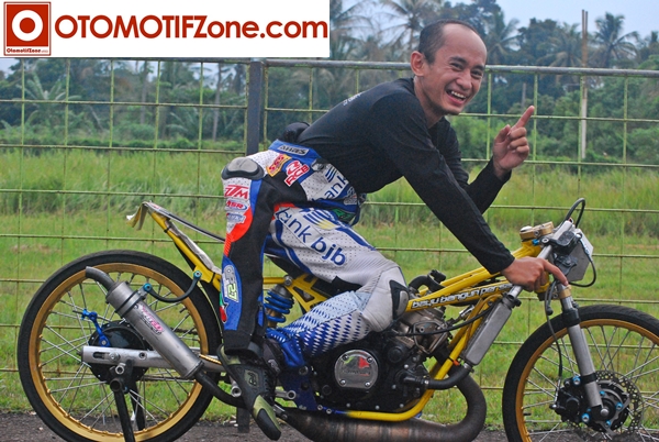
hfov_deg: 24.6
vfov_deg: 16.6
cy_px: 221
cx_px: 330
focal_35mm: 82
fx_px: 1512
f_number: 7.1
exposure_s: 1/500
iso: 1600
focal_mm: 55
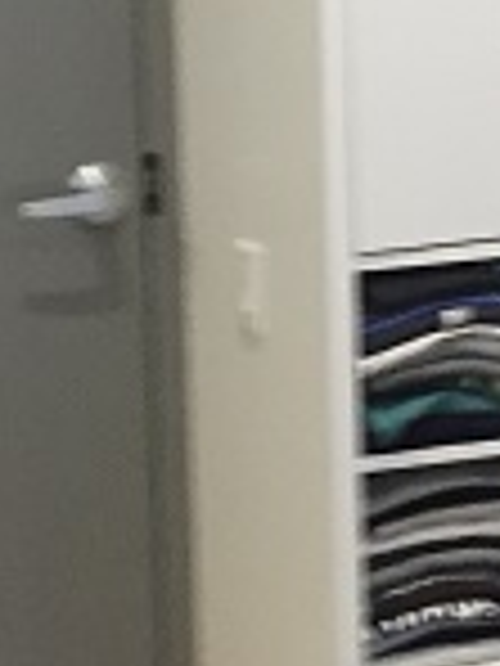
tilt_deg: -6.8
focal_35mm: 128
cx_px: 509
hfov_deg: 11.5
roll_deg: +0.2
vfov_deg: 15.2
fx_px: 2465
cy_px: 47
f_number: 2.2
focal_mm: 4.15
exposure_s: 1/15
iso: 320
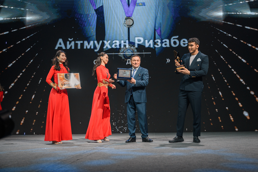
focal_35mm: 42
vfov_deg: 32.1
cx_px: 149
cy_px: 73
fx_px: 298
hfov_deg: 46.6
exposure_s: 1/200
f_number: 2.8
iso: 1000
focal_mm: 36
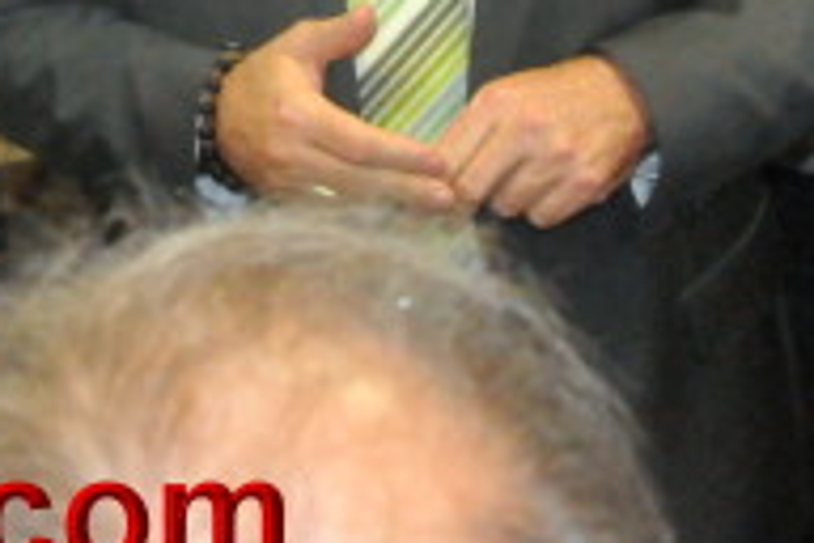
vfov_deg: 9.3
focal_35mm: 142
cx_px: 204
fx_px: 3211
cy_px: -380
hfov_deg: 14.4
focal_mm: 26
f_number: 5.6
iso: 3200
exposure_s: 1/250
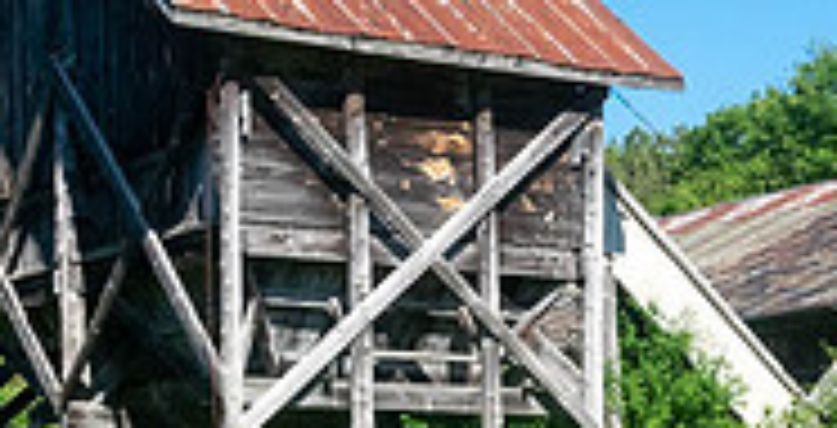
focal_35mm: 113
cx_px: 912
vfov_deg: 9.9
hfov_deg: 18.6
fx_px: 2454
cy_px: 273
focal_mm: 22
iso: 1600
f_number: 20
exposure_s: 1/250
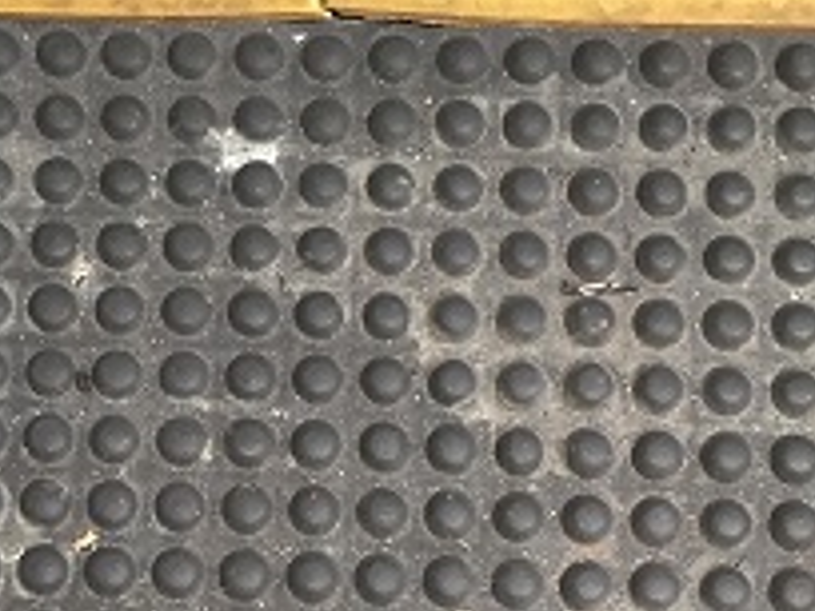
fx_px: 2190
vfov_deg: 15.4
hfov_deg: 20.6
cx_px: 78
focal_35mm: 93
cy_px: 719
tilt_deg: -82.1
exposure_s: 1/33
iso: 80
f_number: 2.2
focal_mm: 4.15
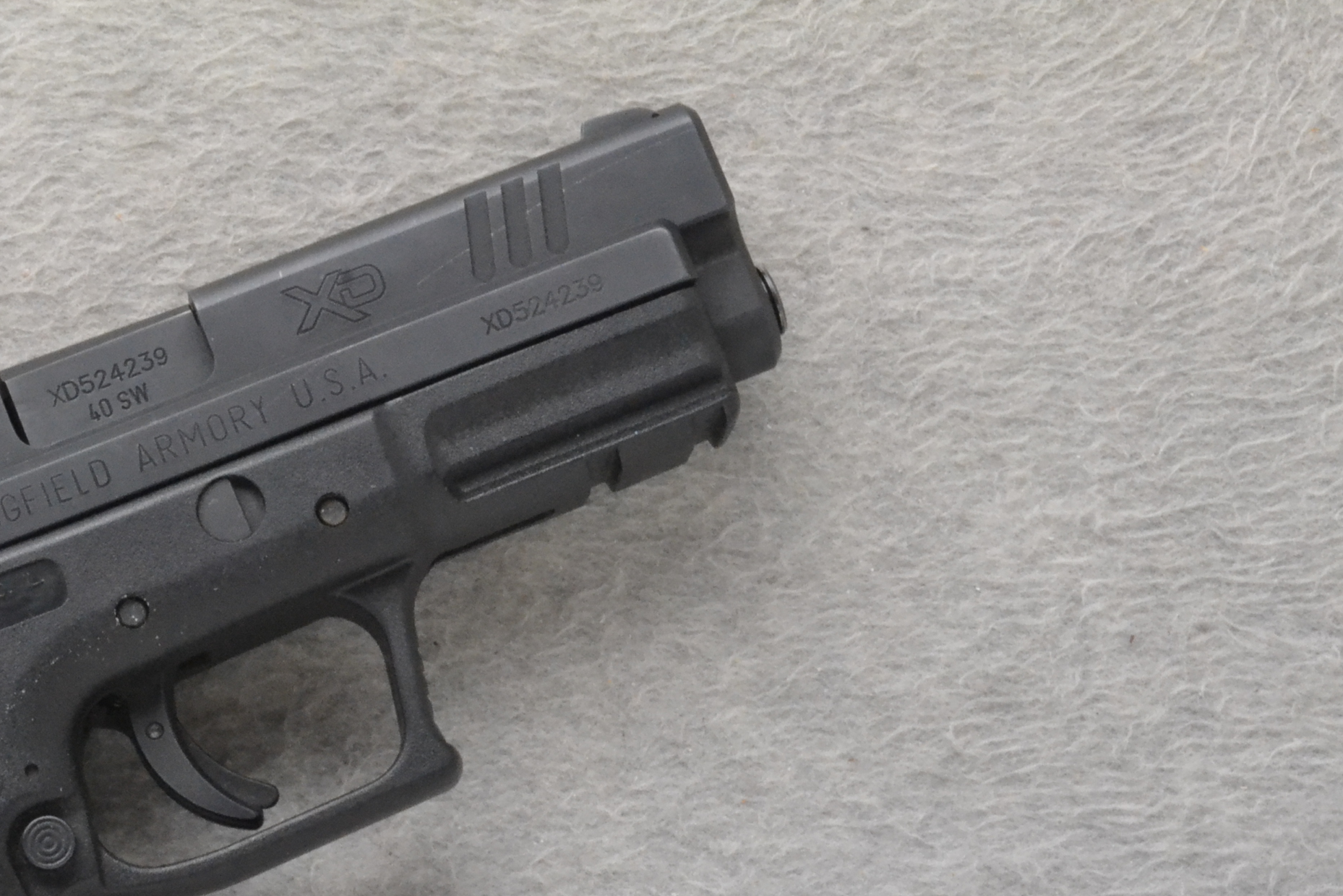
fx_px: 3954
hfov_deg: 18.9
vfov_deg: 12.8
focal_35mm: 106
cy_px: 828
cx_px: 109
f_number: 20
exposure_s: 1/160
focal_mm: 38
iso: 3200
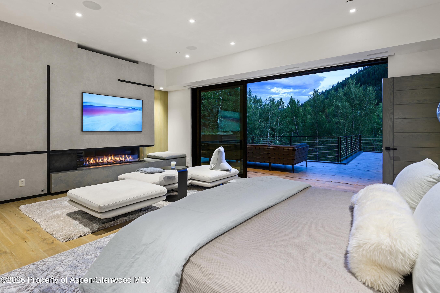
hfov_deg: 90.0
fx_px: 220
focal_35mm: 18
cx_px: 220
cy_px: 146
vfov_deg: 67.4
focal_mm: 18.5
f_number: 7.1
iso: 500
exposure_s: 1/1.67
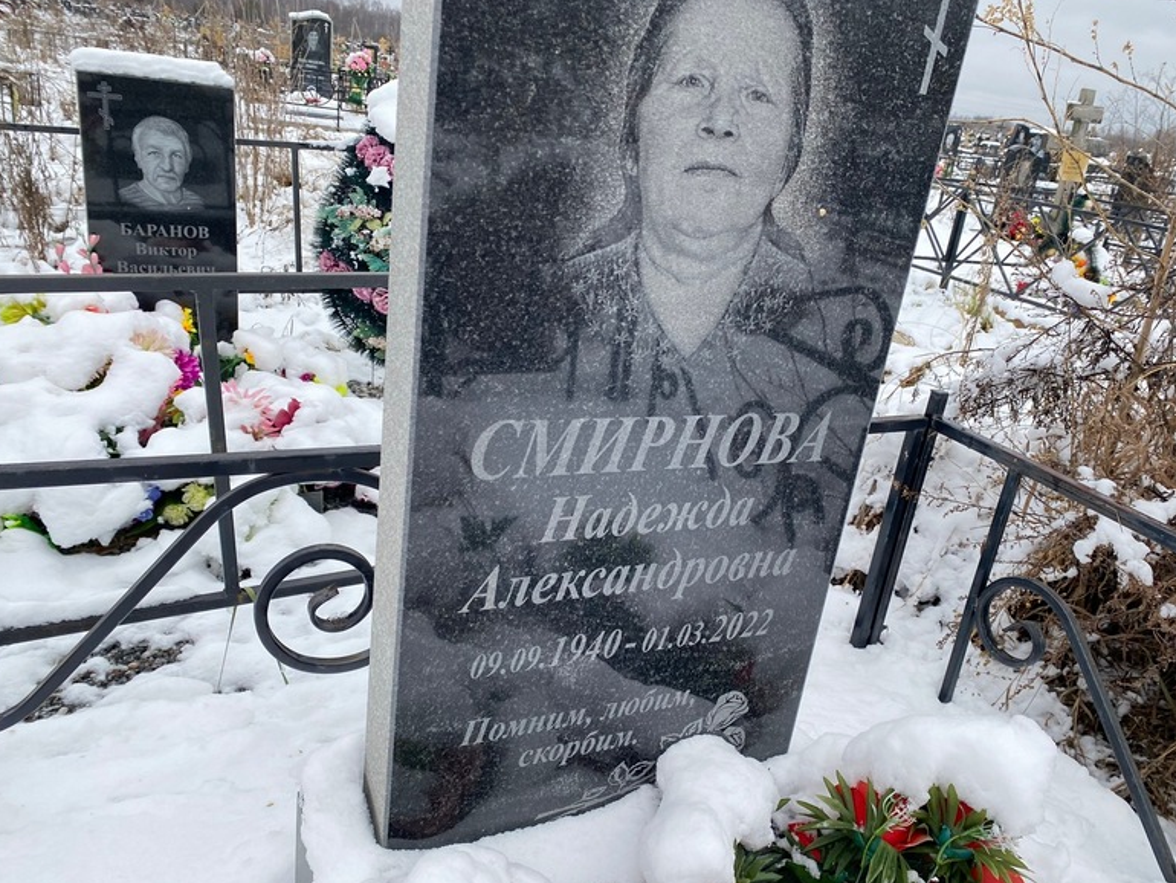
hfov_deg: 65.3
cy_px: 434
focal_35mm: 27
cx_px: 603
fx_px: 918
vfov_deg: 51.4
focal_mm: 4.25
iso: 32
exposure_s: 1/186
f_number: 1.8
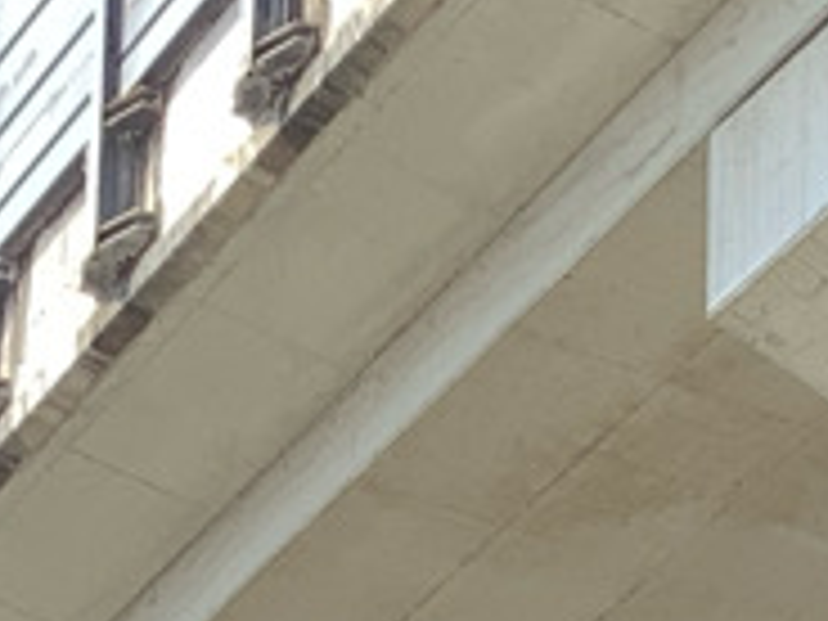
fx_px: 5167
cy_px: 1503
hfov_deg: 9.0
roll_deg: +0.4
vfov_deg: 6.5
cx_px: 1210
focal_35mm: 216
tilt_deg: +17.8
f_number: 2.4
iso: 25
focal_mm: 3.3
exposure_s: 1/590
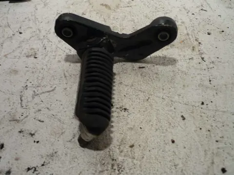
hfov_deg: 55.4
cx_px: 117
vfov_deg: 42.9
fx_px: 223
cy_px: 88
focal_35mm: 33
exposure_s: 1/30
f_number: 2.8
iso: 80
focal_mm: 5.5
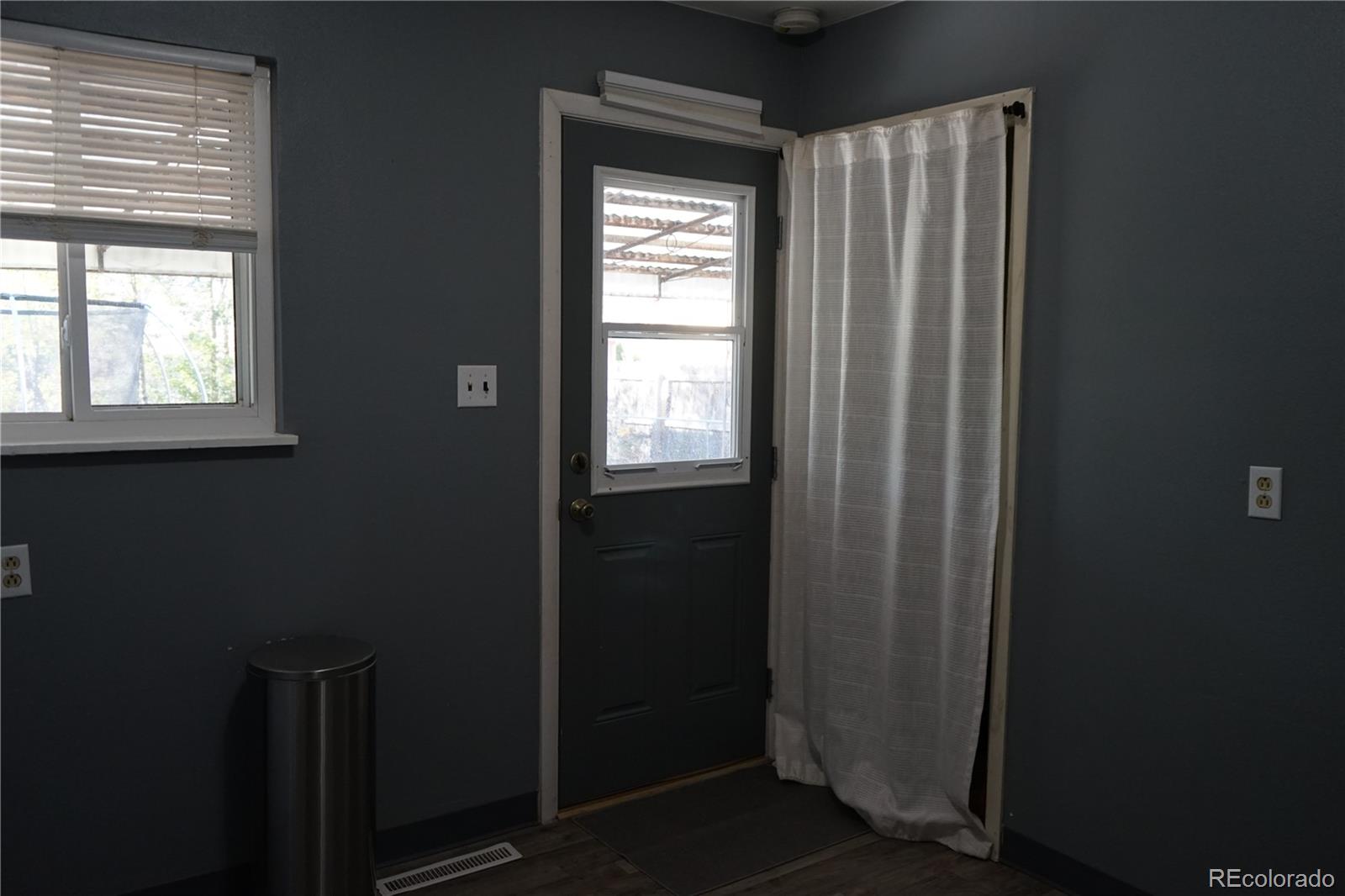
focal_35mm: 28
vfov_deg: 46.4
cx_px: 672
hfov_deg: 65.5
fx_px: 1046
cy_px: 448
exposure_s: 1/160
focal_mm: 28
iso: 1600
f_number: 3.5
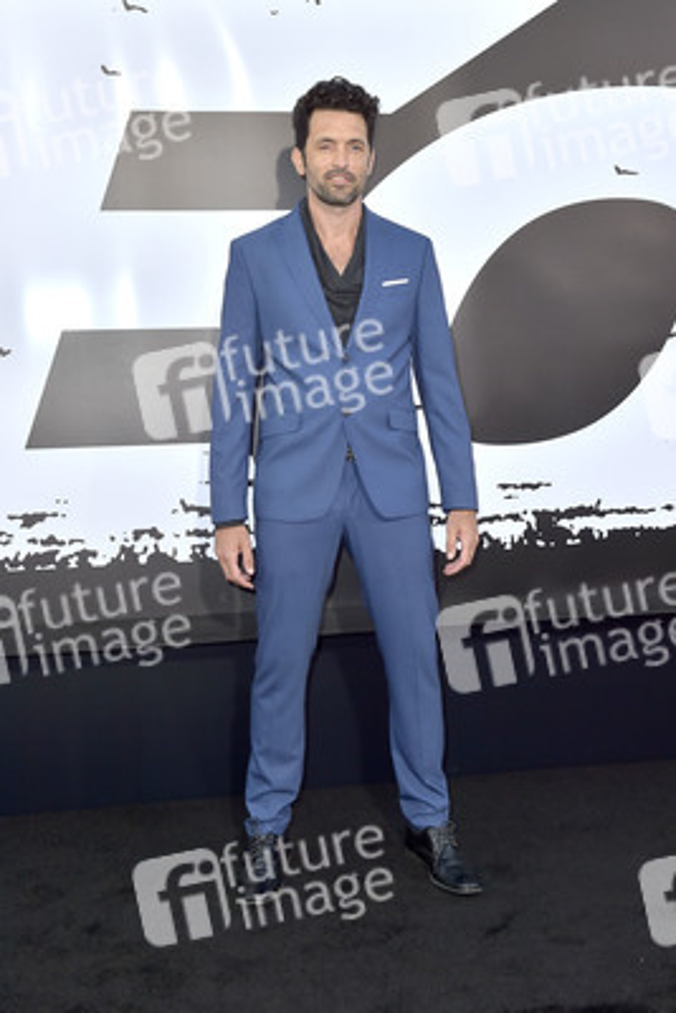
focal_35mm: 36
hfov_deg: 36.9
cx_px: 338
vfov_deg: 53.1
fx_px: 1013
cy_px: 506
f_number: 6.3
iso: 250
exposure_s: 1/250
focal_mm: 36
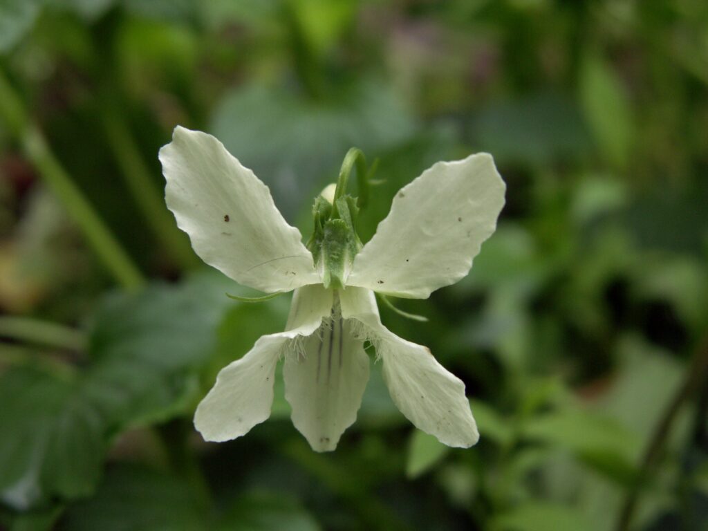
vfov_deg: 23.7
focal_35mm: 62
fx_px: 1268
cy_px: 266
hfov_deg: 31.2
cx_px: 354
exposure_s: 1/40
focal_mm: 10.28
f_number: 3.5
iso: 50
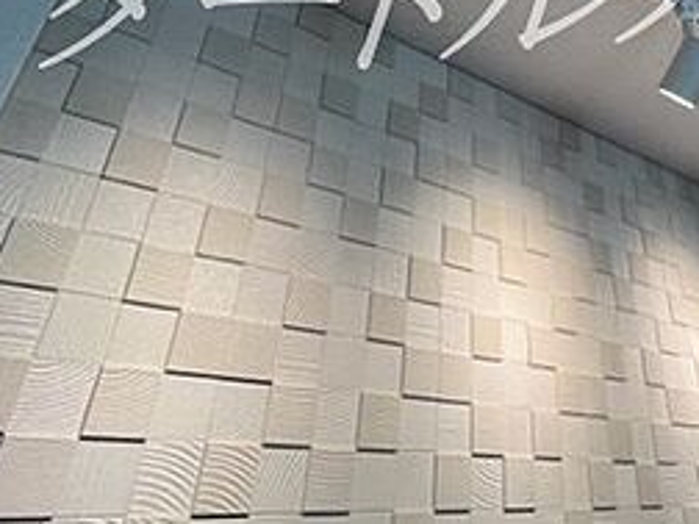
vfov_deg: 40.4
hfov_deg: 55.1
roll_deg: +2.1
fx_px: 626
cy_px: 11
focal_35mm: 31
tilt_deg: +38.9
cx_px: 538
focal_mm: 1.57
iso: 80
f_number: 1.8
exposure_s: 1/151
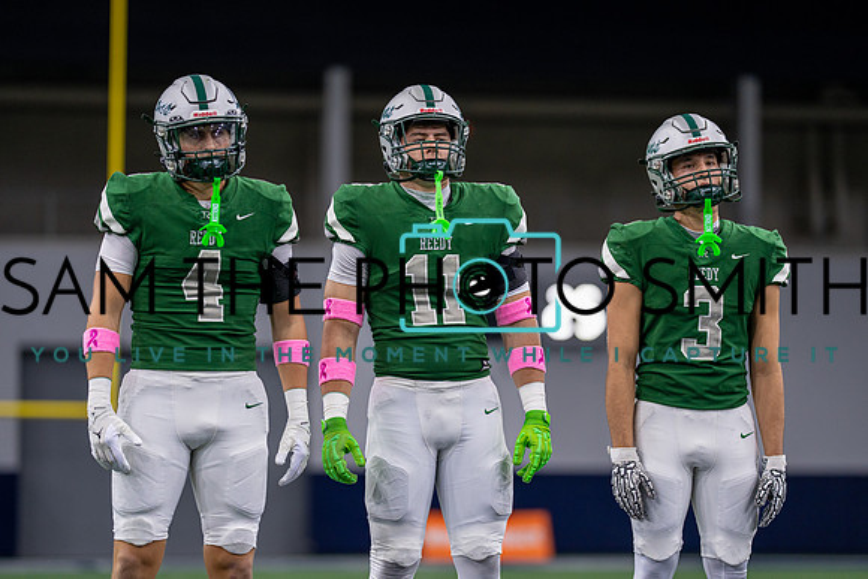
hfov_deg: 14.6
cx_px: 430
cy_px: 293
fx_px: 3379
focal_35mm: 140
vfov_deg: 9.8
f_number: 1.8
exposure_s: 1/1250
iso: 800
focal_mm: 135
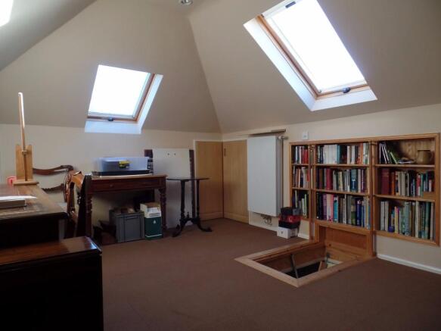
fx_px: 293
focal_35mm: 23
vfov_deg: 58.9
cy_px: 166
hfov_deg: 73.9
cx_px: 220
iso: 80
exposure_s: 1/30
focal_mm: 4.1
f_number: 3.2
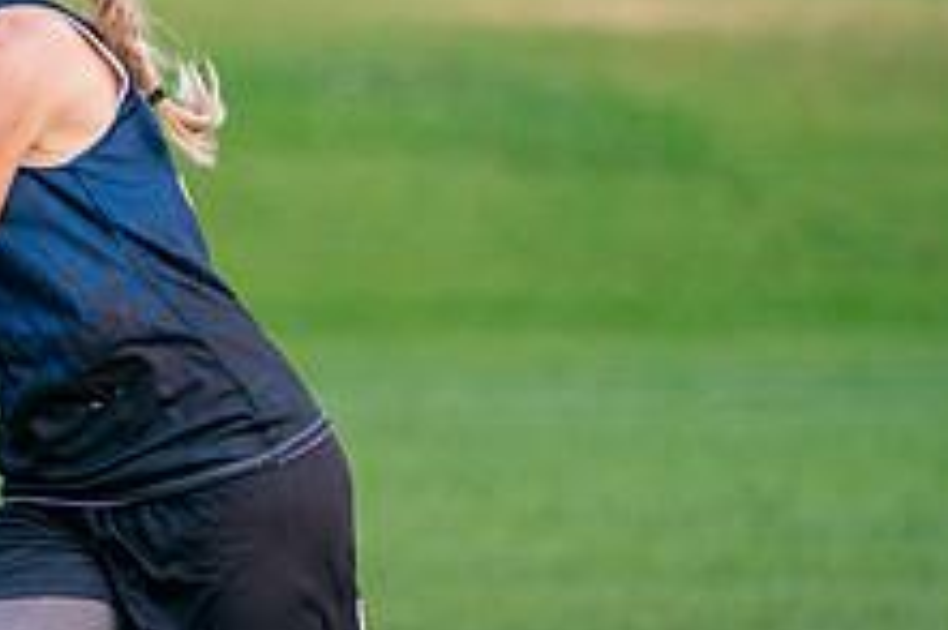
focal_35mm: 530
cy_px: 224
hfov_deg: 3.9
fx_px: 13946
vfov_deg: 2.6
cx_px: -47
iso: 1600
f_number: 2.8
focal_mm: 167
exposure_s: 1/3200
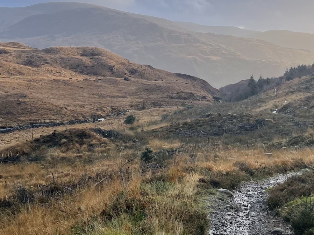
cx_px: 188
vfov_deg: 27.0
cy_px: 91
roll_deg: -1.0
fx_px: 490
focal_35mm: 54
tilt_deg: -4.5
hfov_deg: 35.4
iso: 32
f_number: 1.6
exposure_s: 1/501
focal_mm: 5.1
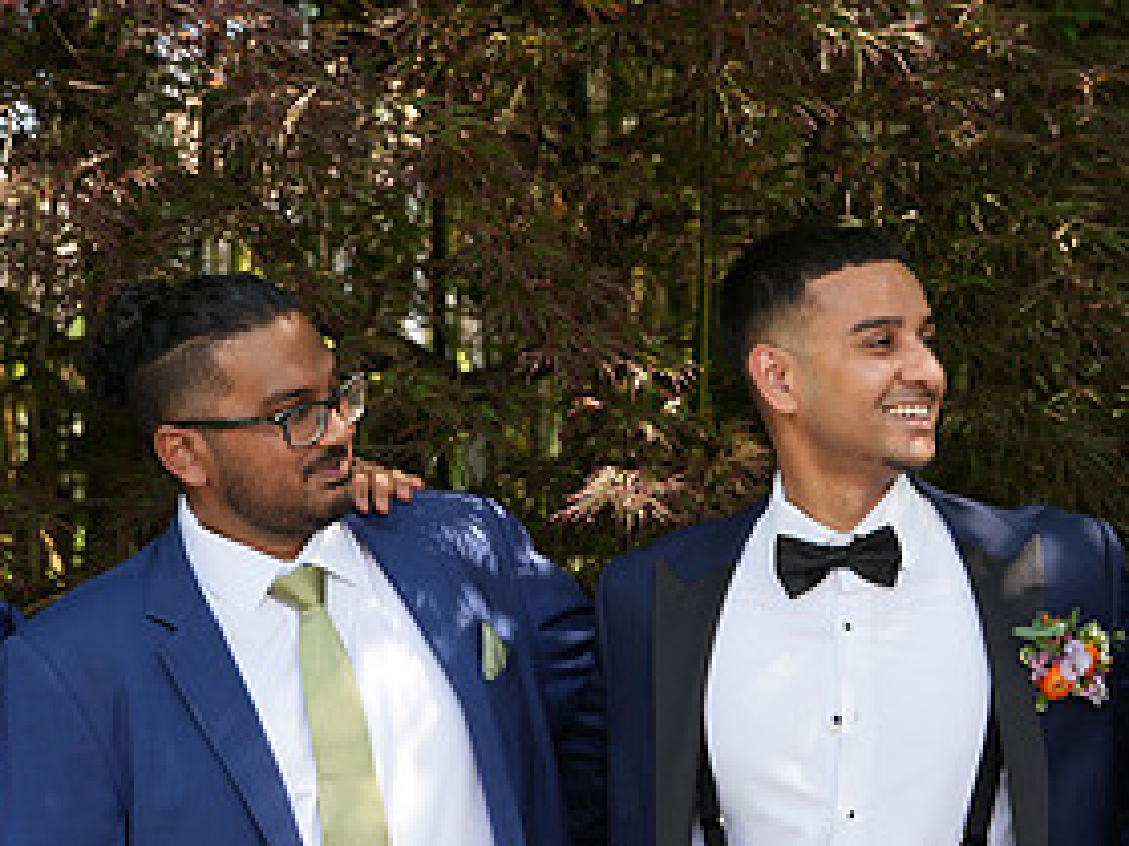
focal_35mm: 148
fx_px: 4825
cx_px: 830
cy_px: 650
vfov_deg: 10.0
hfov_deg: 13.3
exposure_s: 1/200
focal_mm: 74
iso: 125
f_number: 4
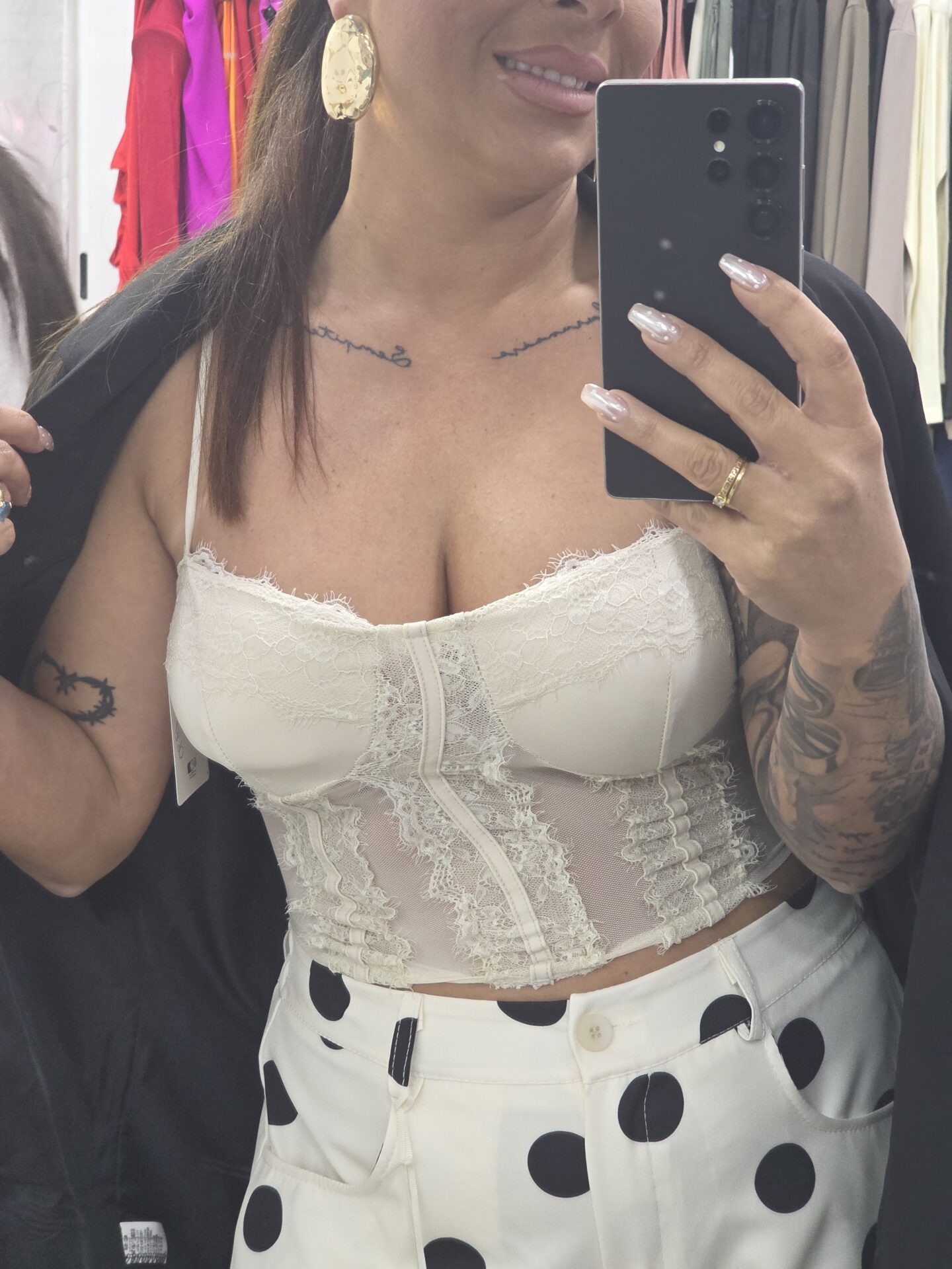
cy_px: 634
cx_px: 476
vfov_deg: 28.2
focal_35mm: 69
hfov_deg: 21.3
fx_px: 2530
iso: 500
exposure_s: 1/100
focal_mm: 7.9
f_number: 2.4
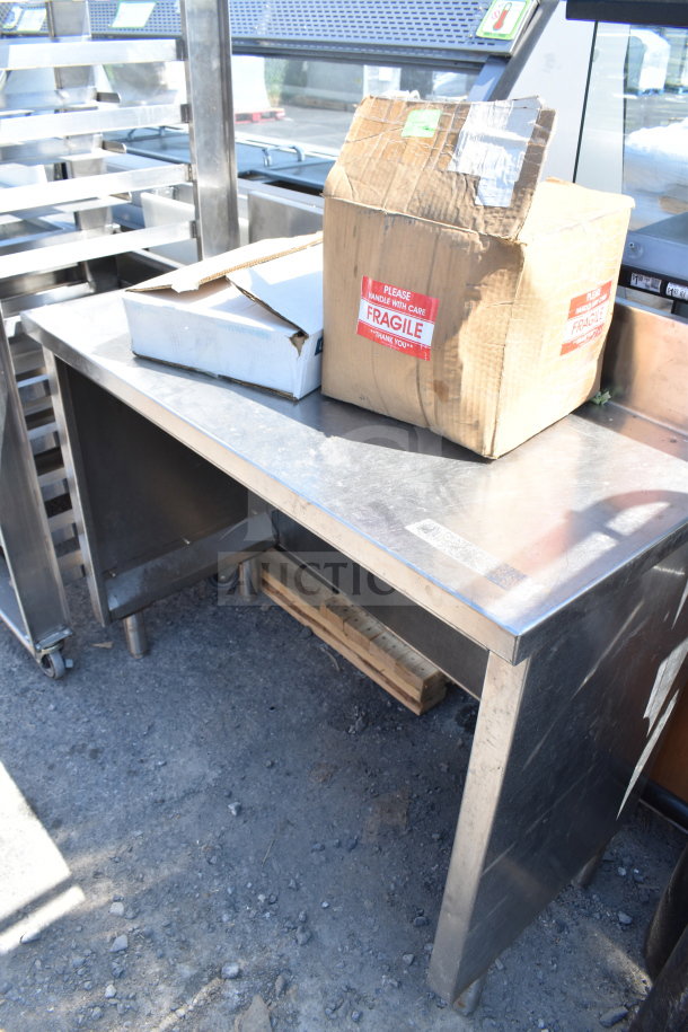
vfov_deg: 67.4
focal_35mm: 27
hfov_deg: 47.9
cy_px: 516
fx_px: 774
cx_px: 344
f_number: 6.3
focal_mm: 18
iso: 200
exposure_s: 1/160
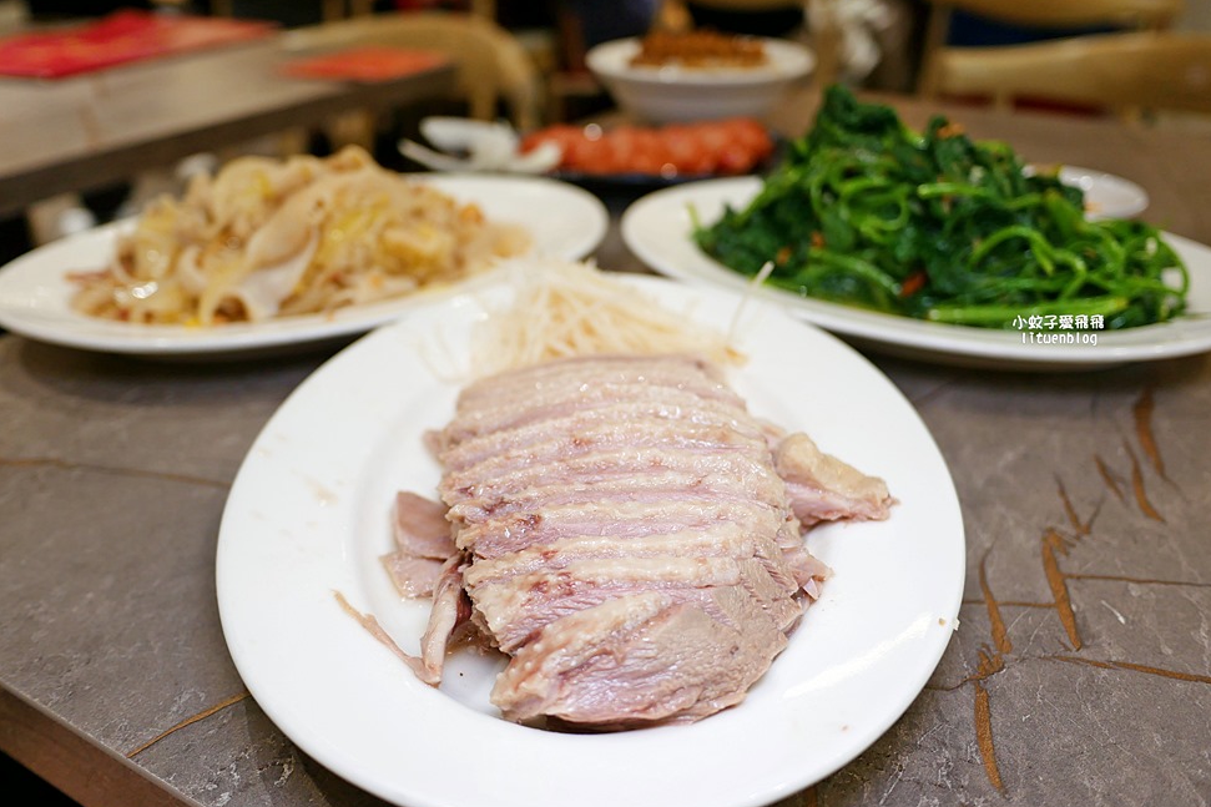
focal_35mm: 30
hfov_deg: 61.9
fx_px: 1009
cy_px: 411
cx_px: 602
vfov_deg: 43.6
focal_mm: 14
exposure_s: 1/100
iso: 200
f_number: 2.5
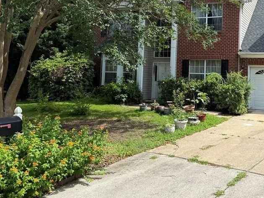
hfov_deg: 45.6
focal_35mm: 39
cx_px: 208
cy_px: 57
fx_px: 298
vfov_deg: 36.2
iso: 80
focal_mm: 6.76
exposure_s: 1/2053
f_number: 1.78
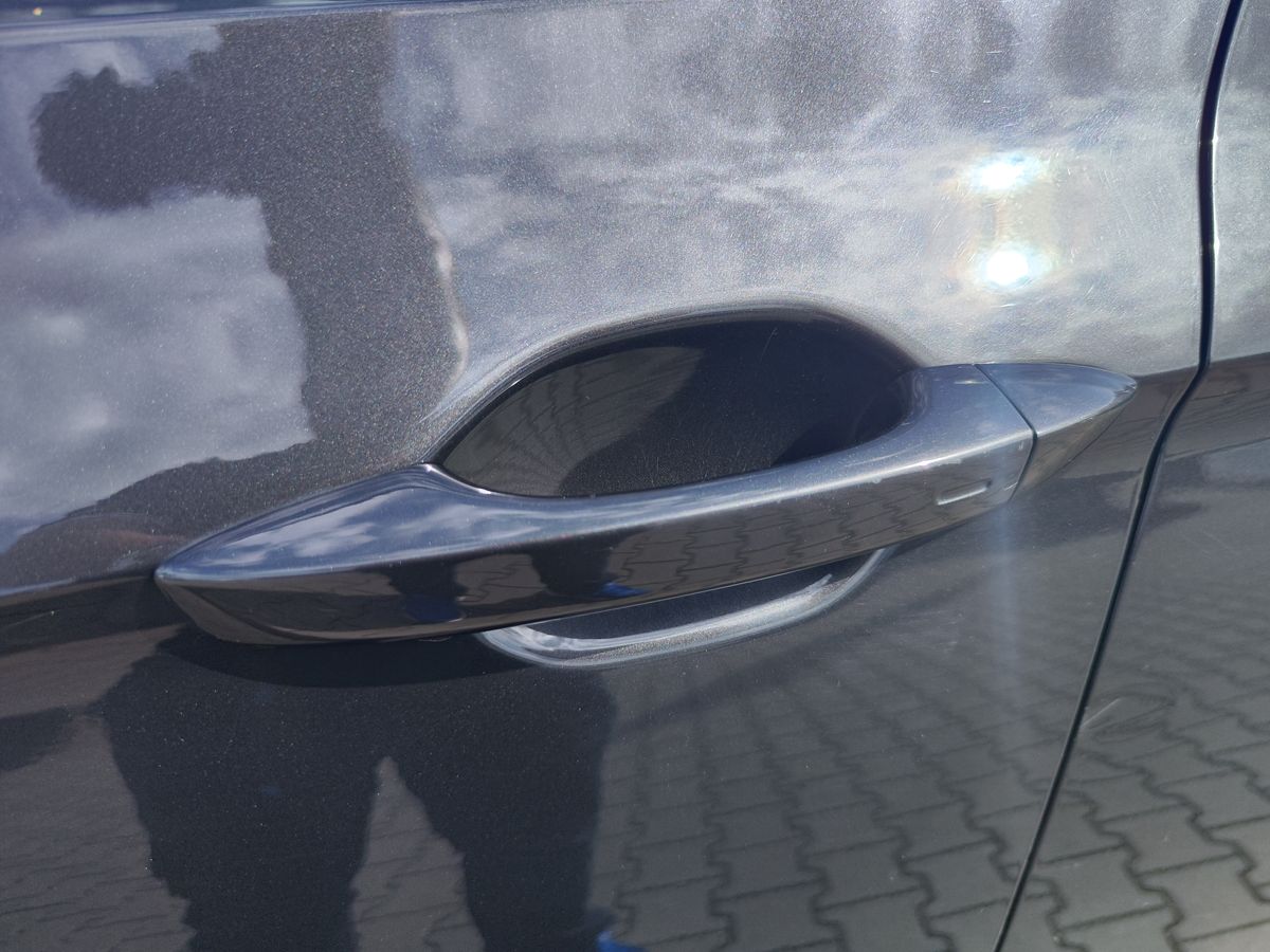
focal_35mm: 23
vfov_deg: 58.9
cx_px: 635
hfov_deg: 73.9
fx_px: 844
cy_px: 476
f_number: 1.69
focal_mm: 7.01
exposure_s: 1/810
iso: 50
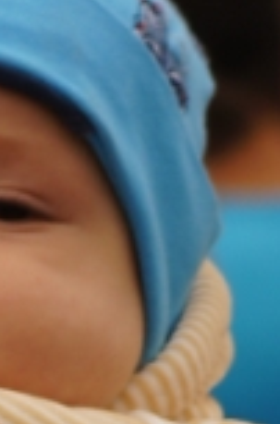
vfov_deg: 2.9
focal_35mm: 705
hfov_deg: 1.9
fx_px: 8281
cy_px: 405
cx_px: -552
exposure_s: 1/125
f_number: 5
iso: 100
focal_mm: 70
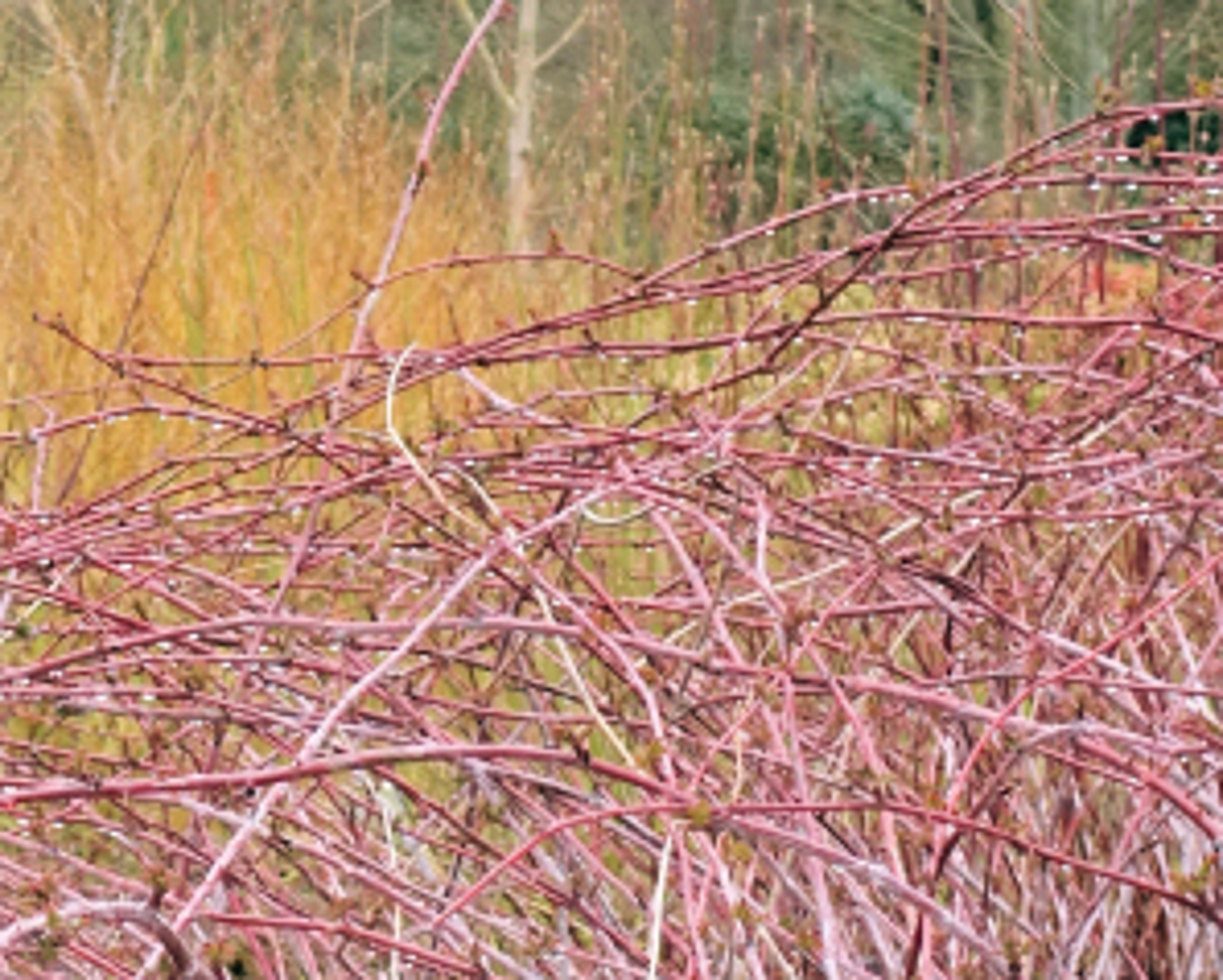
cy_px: 1429
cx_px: 119
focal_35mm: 178
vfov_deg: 8.5
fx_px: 6447
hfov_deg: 10.8
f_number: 5
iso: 500
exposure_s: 1/125
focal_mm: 17.11
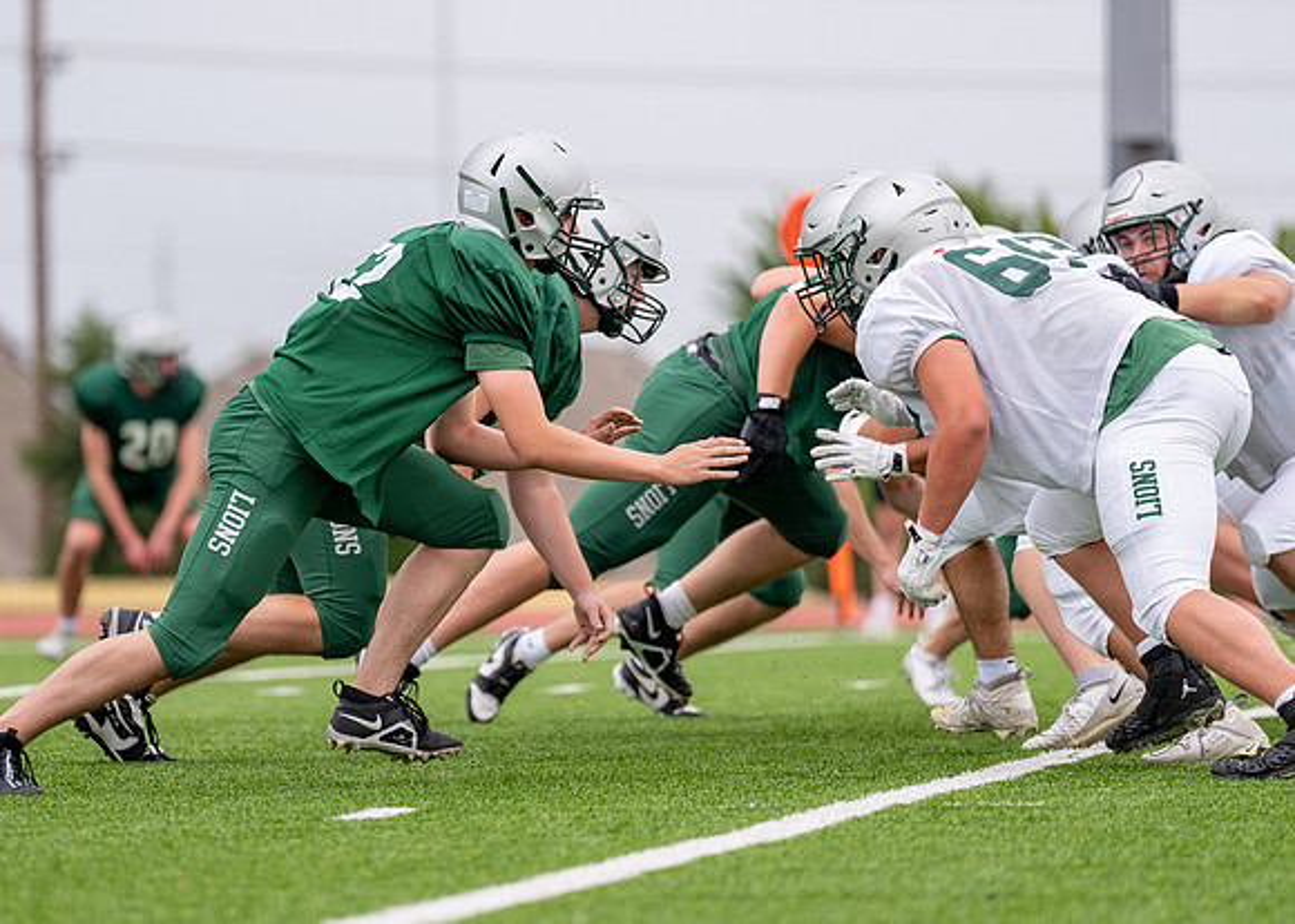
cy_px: 463
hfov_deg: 7.2
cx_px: 417
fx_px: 10322
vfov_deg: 5.1
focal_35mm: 281
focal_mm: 200
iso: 250
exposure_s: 1/2500
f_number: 2.8
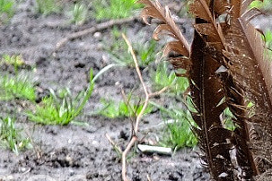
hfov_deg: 4.6
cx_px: 607
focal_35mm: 439
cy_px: -165
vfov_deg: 3.1
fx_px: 3317
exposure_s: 1/90
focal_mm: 55
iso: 200
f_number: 4
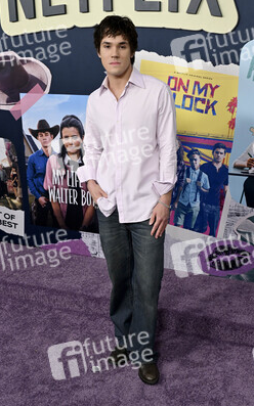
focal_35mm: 38
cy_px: 202
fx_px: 421
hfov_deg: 33.6
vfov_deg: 51.5
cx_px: 130
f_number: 6.3
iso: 1250
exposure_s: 1/250
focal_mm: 37
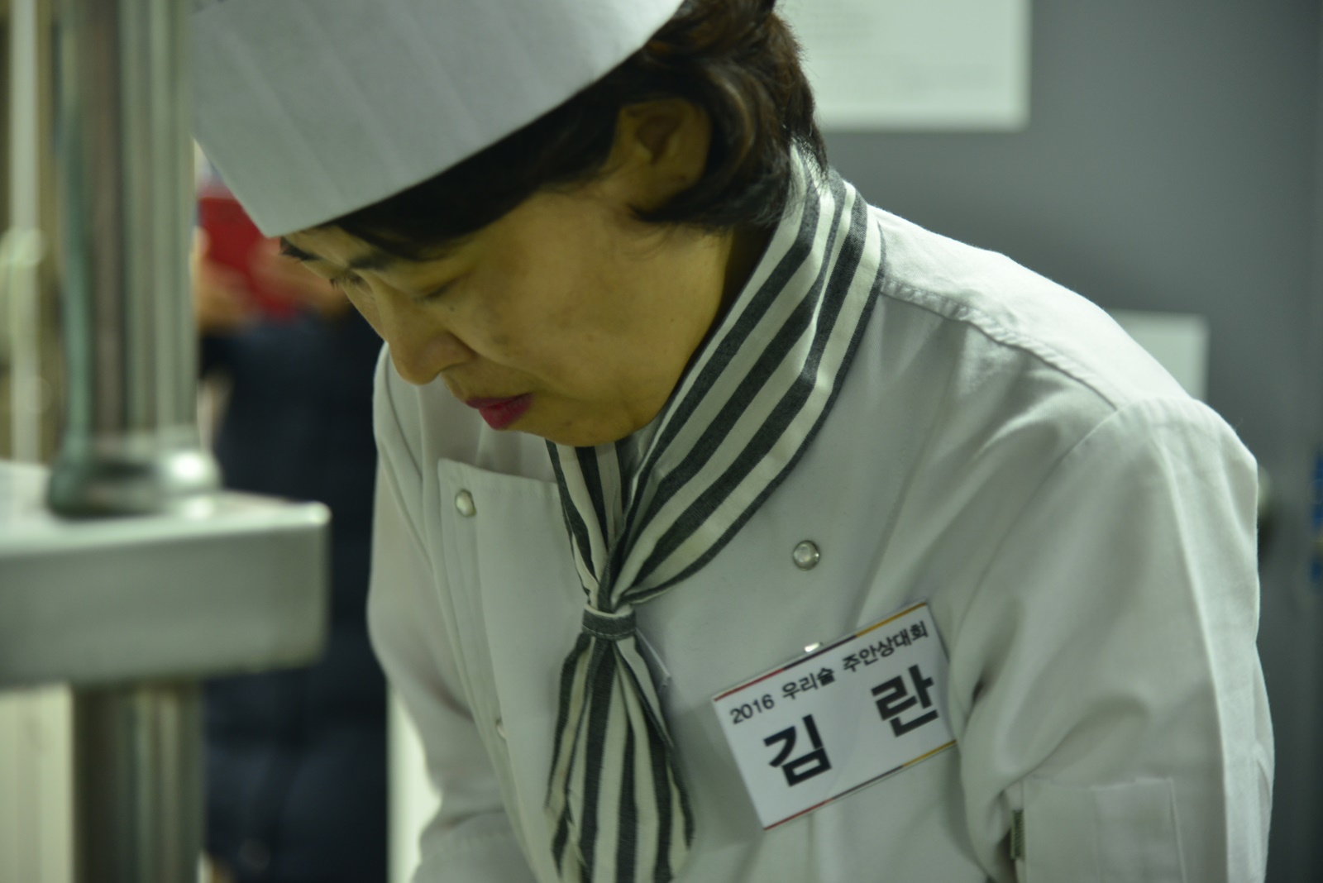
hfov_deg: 21.5
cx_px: 662
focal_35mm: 95
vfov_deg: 14.4
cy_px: 442
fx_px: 3492
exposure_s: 1/30
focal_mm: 95
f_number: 4
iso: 800
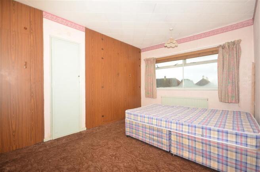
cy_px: 86
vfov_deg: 67.1
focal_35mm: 18
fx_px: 130
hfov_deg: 90.1
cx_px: 130
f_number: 5
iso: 200
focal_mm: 12
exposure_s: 1/125
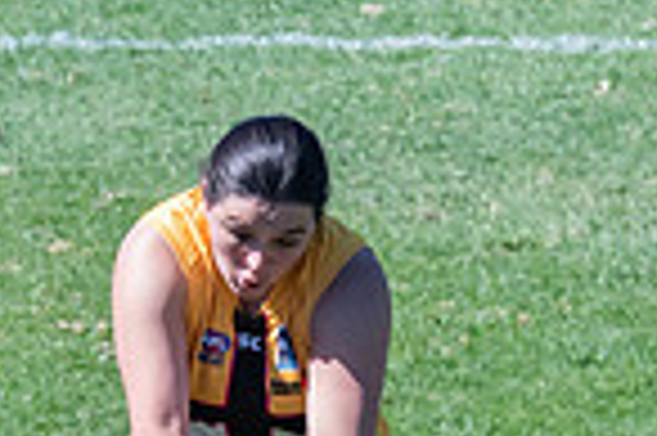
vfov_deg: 0.7
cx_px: -149
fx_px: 35675
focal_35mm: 1957
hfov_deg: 1.1
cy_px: 658
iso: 800
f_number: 11
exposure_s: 1/1250
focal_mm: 280
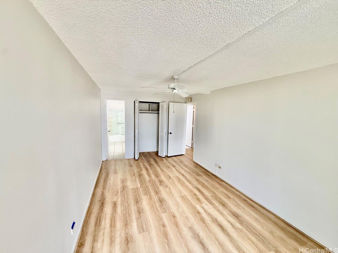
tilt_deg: -5.8
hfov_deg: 102.1
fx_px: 137
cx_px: 169
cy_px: 126
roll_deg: -1.5
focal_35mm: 14
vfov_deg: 85.7
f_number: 2.2
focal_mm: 2.22
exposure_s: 1/120
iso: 200
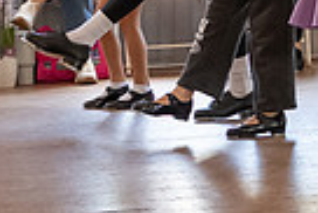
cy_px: -83
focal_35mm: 181
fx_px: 1601
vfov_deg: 7.5
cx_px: 516
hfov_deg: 10.8
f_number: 4
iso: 1600
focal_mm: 28
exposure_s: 1/200
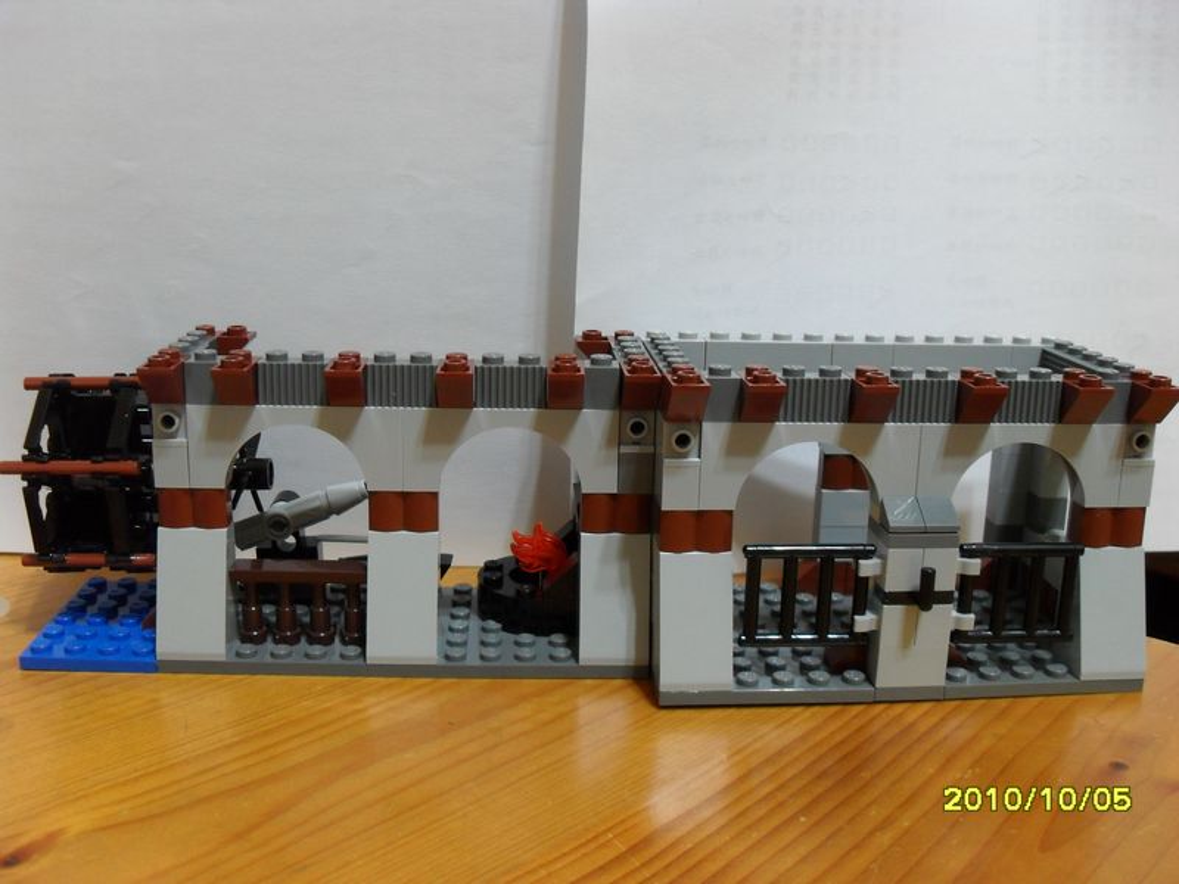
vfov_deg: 40.7
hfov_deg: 52.6
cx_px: 590
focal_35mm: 35
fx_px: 1192
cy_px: 442
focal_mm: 6.2
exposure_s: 1/10
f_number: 2.8
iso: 200
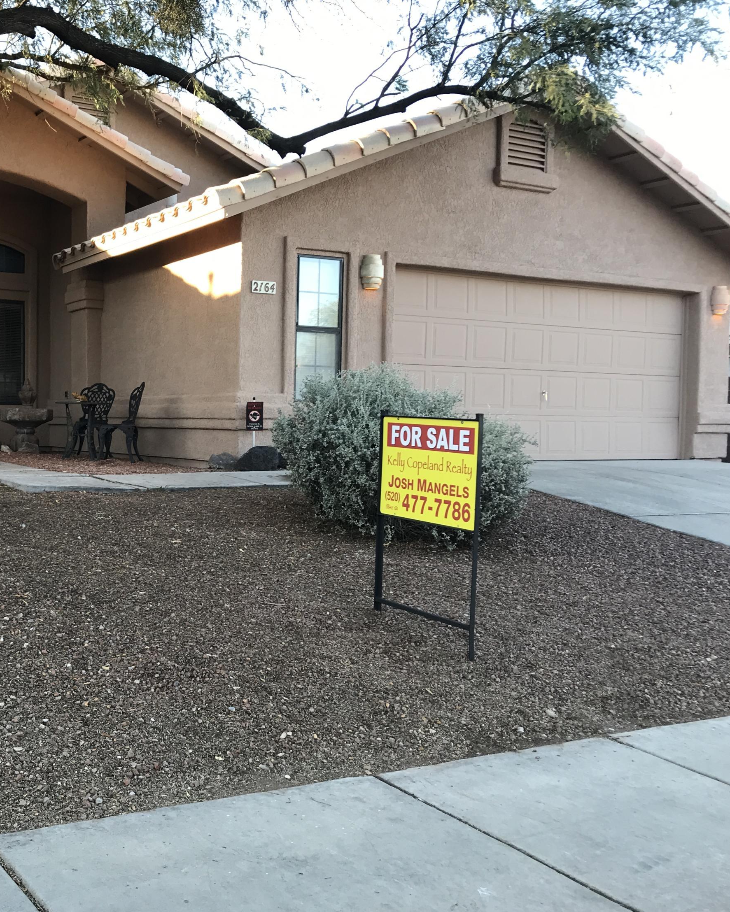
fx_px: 999
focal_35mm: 37
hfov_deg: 38.6
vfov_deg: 49.1
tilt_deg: -3.3
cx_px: 147
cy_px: 463
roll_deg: +0.9
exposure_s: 1/120
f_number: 1.8
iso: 25
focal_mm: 3.99
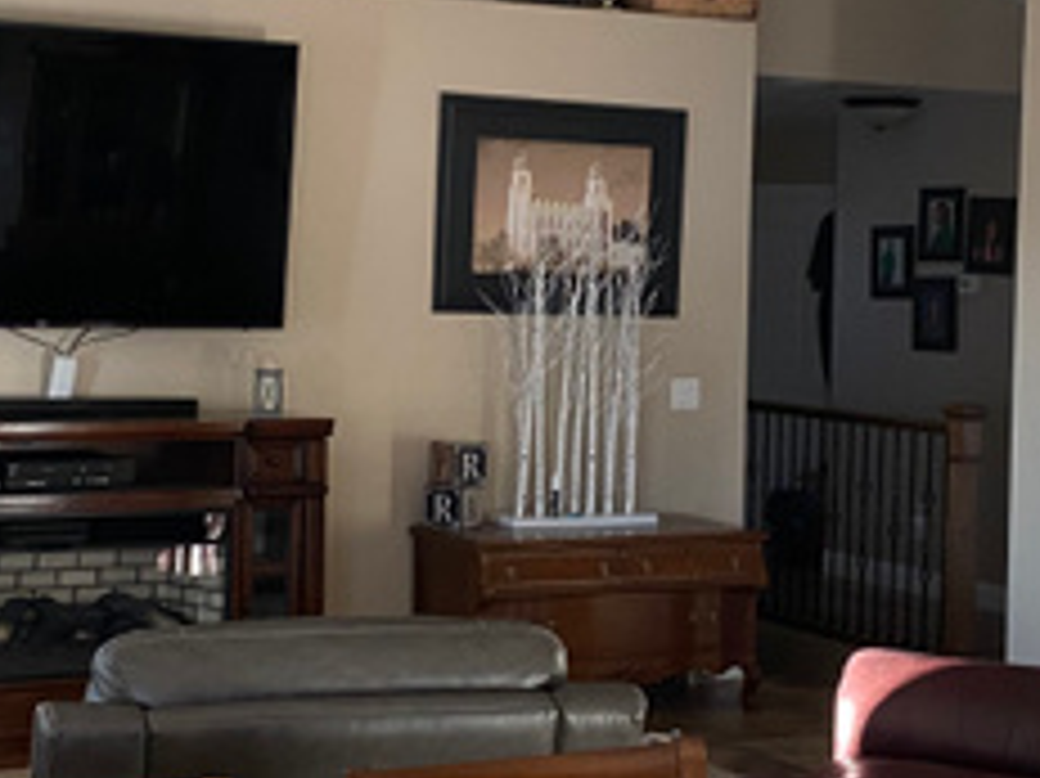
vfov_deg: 20.4
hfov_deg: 27.0
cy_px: 333
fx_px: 2162
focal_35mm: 72
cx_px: 459
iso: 125
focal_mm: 4.25
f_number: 1.8
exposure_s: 1/67
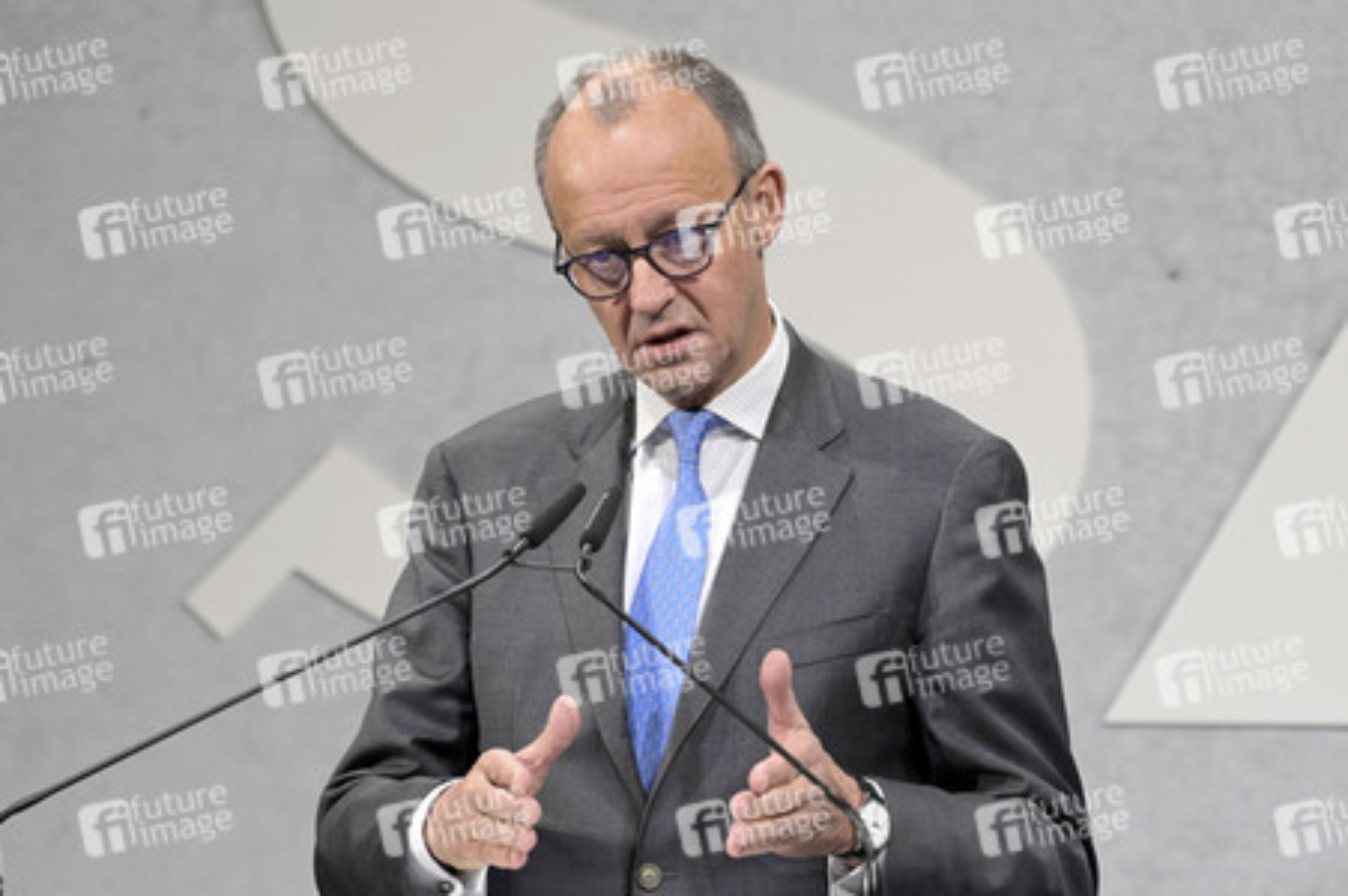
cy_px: 448
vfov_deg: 4.4
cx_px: 674
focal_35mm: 310
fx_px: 11599
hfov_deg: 6.7
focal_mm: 310
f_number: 5.6
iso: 4000
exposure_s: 1/800
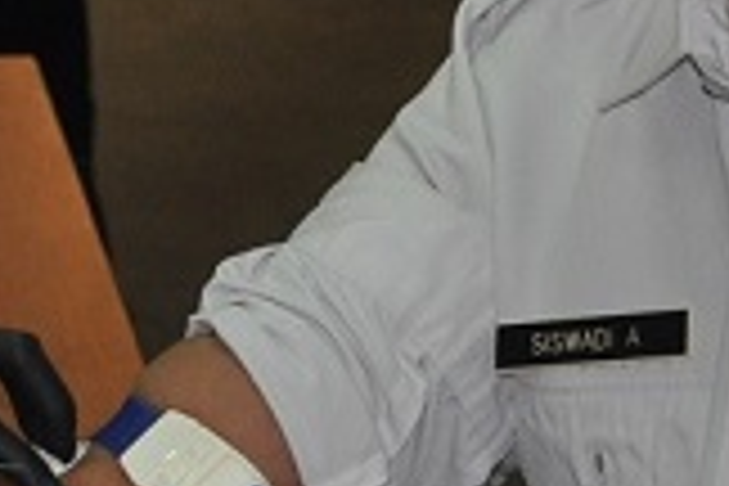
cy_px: 169
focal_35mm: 222
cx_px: -112
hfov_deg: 9.2
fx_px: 4495
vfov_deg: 6.2
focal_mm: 30
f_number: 4.2
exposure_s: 1/60
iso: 800
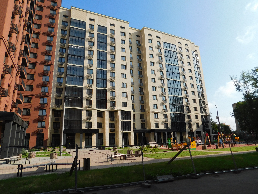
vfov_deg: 58.9
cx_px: 129
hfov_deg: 73.9
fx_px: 171
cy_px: 97
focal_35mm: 23
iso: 125
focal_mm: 4
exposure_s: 1/1500
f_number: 3
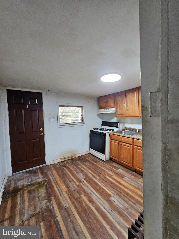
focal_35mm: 13
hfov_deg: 89.9
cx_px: 90
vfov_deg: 106.2
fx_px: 90
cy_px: 120
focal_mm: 2.2
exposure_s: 1/30
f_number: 2.2
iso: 400
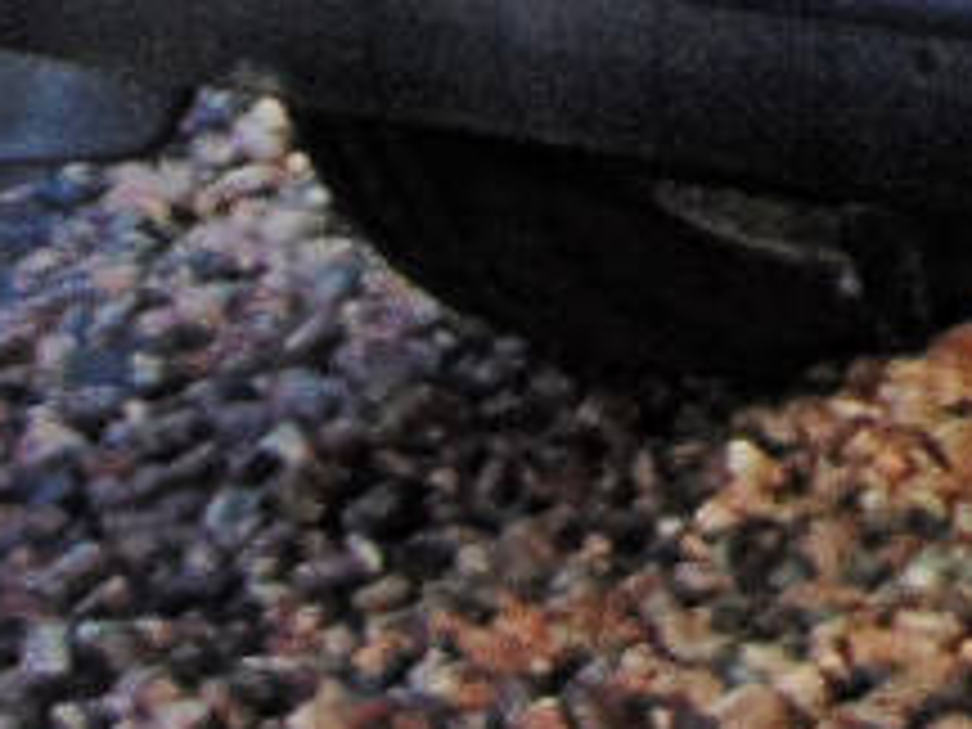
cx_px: 2655
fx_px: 10417
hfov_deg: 5.1
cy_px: -1152
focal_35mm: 371
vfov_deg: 3.9
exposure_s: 1/400
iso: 80
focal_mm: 9
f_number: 3.5
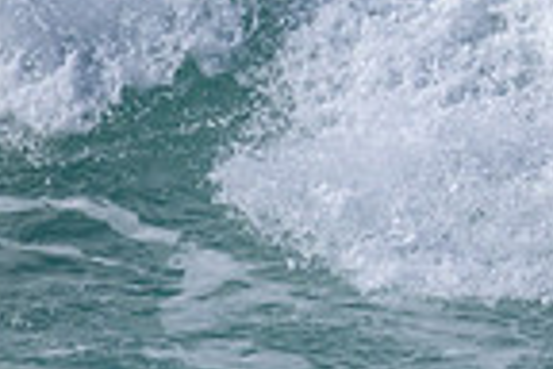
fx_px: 49551
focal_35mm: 3226
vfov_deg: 0.4
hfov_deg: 0.6
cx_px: 975
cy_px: -83
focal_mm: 800
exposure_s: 1/2000
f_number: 11
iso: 1000
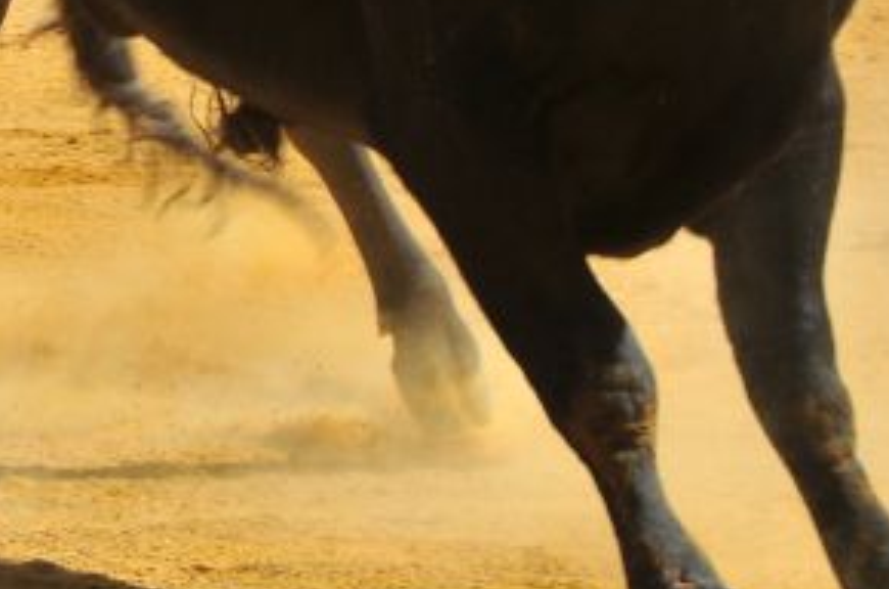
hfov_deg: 4.3
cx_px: -300
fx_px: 11753
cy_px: -252
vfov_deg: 2.9
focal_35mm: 477
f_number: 8
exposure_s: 1/350
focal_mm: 90
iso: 200
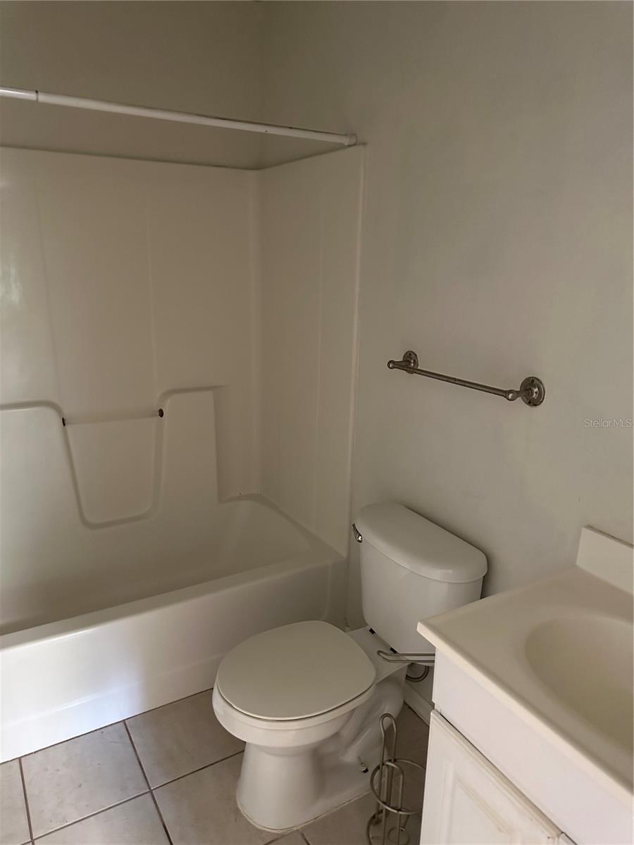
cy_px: 422
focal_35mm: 24
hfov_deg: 56.8
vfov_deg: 71.6
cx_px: 317
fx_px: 586
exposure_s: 1/40
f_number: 1.78
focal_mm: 6.86
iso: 800
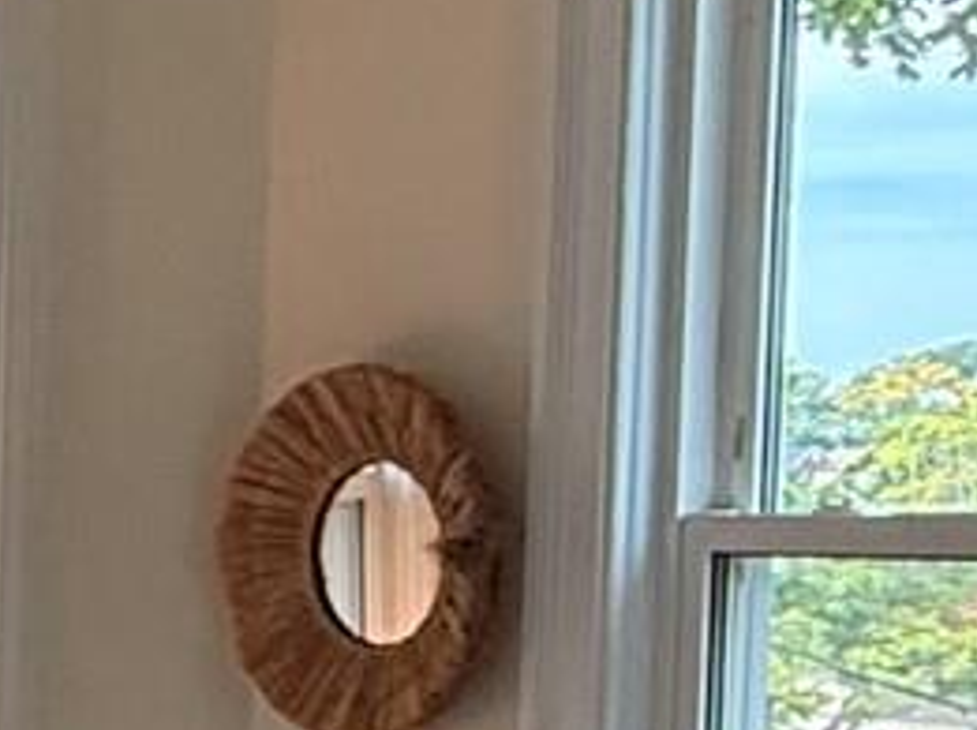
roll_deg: -0.2
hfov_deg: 13.7
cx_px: -1254
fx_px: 3100
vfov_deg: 13.3
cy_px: 663
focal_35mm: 110
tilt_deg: -2.5
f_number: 2.2
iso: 200
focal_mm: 2.22
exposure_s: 1/120
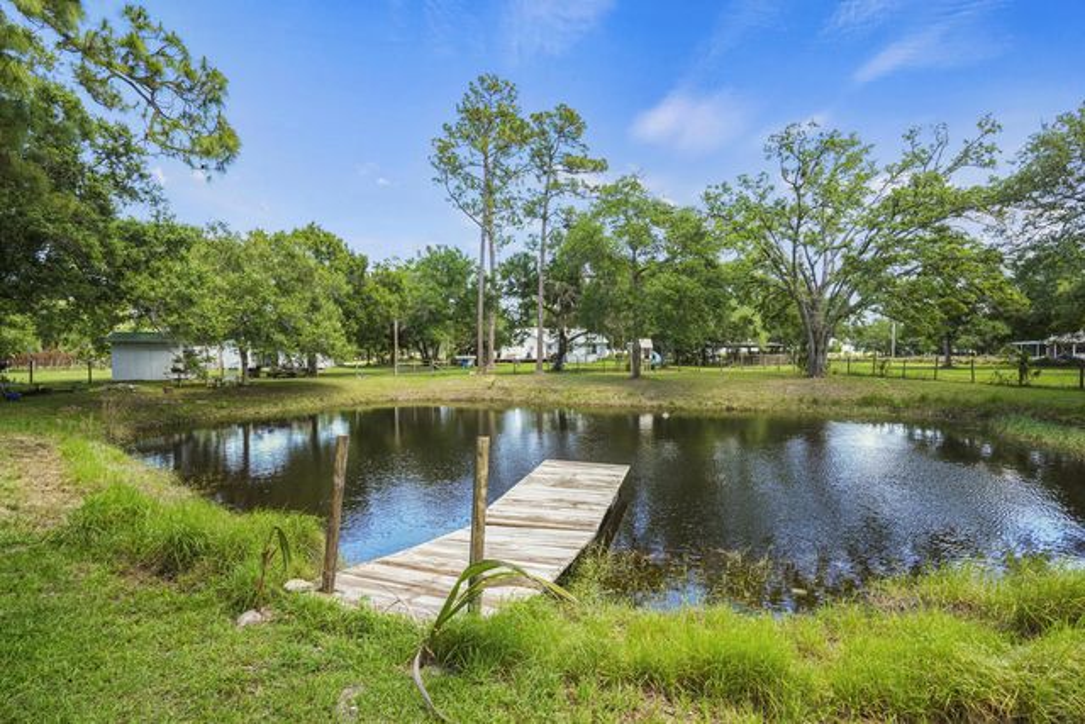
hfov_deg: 96.7
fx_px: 482
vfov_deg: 73.8
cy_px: 362
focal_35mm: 16
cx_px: 542
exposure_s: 1/30
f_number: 10
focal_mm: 16
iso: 200
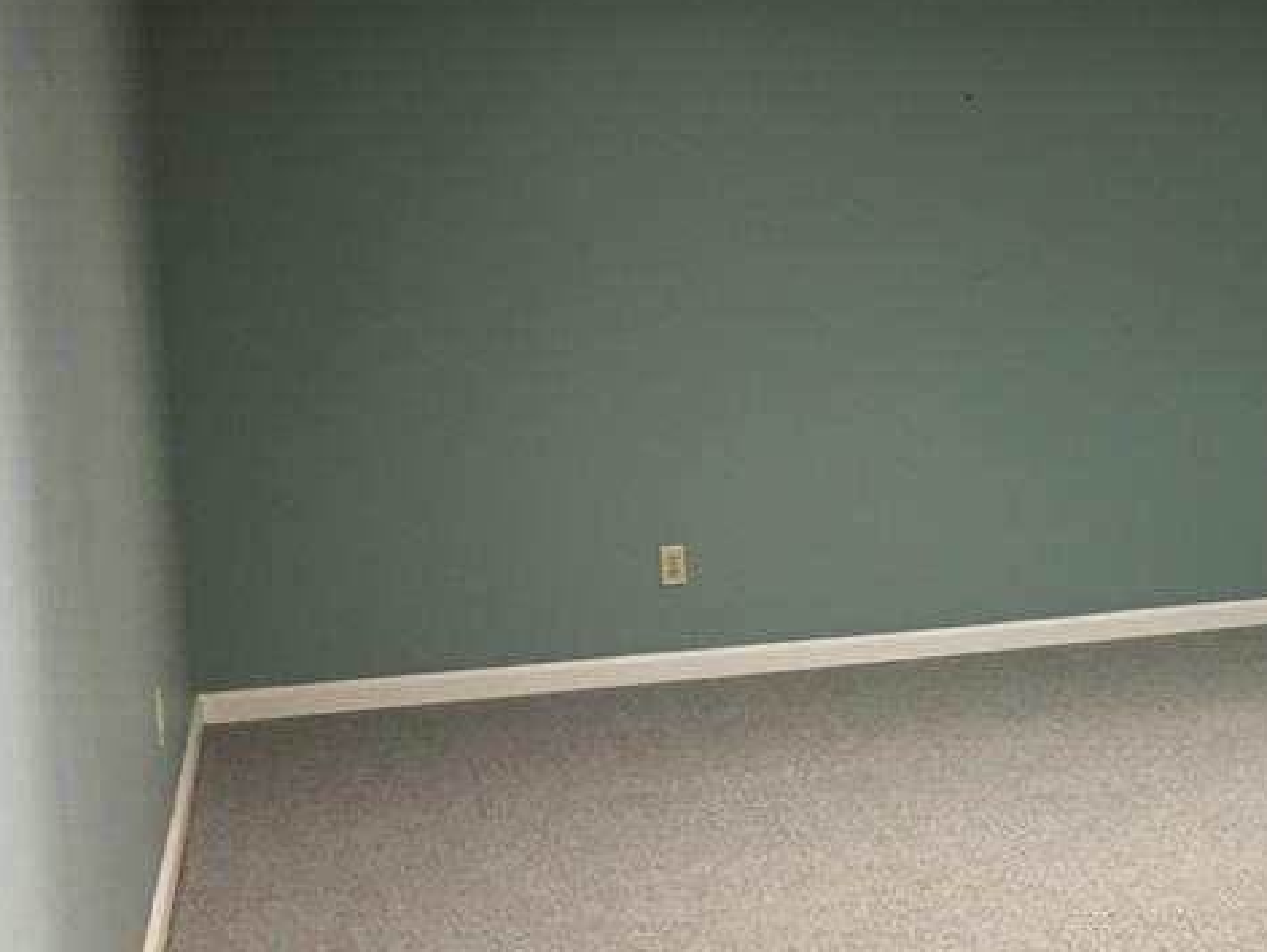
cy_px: 457
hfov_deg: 29.0
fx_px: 2308
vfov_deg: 23.3
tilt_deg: -8.0
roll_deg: +2.0
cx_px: 1219
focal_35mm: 63
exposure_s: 1/30
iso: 125
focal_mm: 4.15
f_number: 2.2
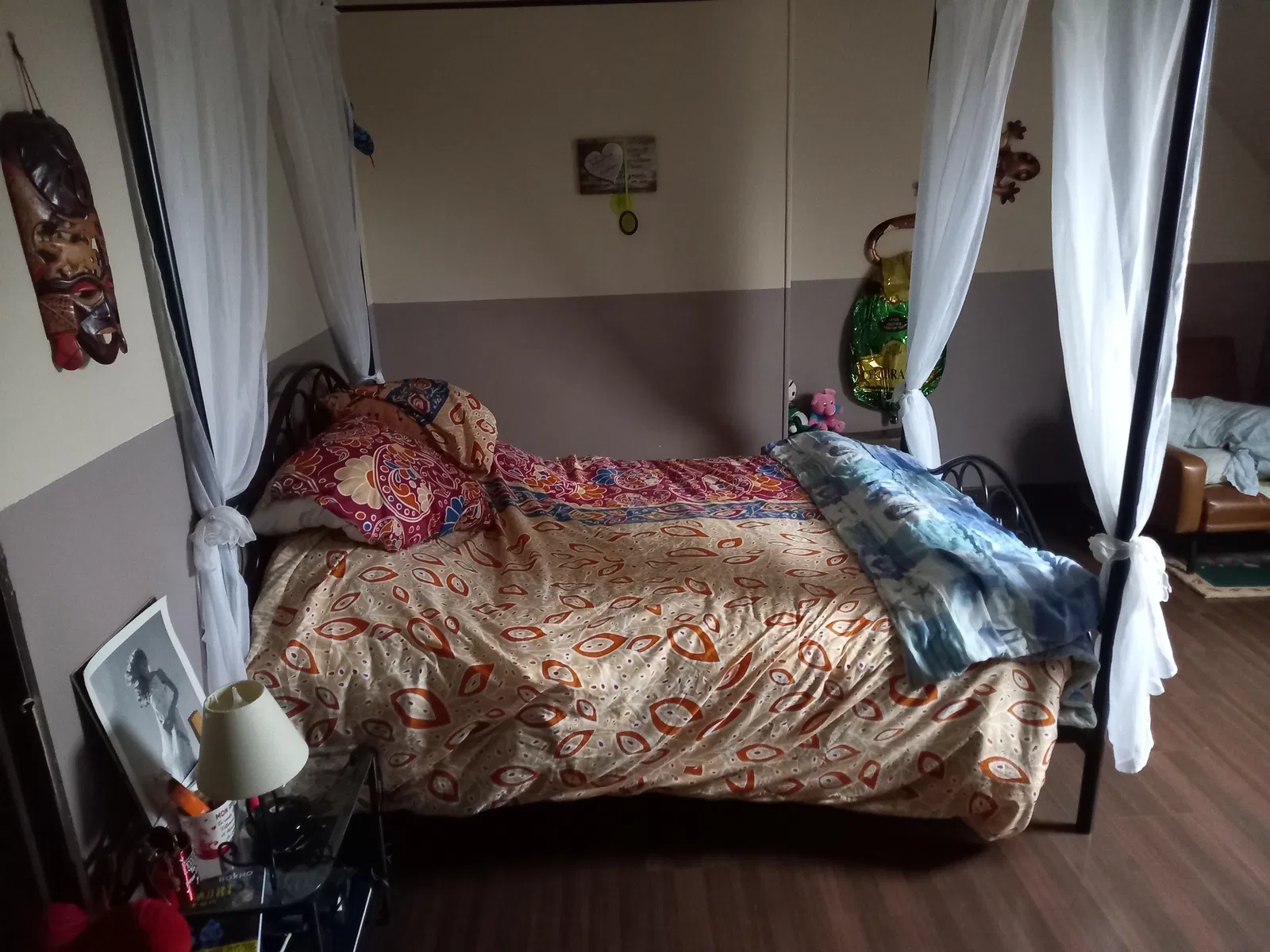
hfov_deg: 69.4
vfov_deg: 54.9
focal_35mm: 25
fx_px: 917
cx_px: 635
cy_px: 476
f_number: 2
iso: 1000
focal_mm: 4.6
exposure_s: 1/16.7
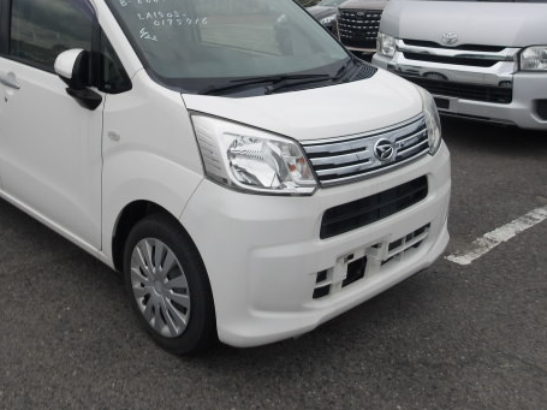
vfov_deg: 37.2
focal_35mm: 38
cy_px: 127
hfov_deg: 48.5
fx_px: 600
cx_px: 207
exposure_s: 1/109
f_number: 10.4
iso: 100
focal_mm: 4.9
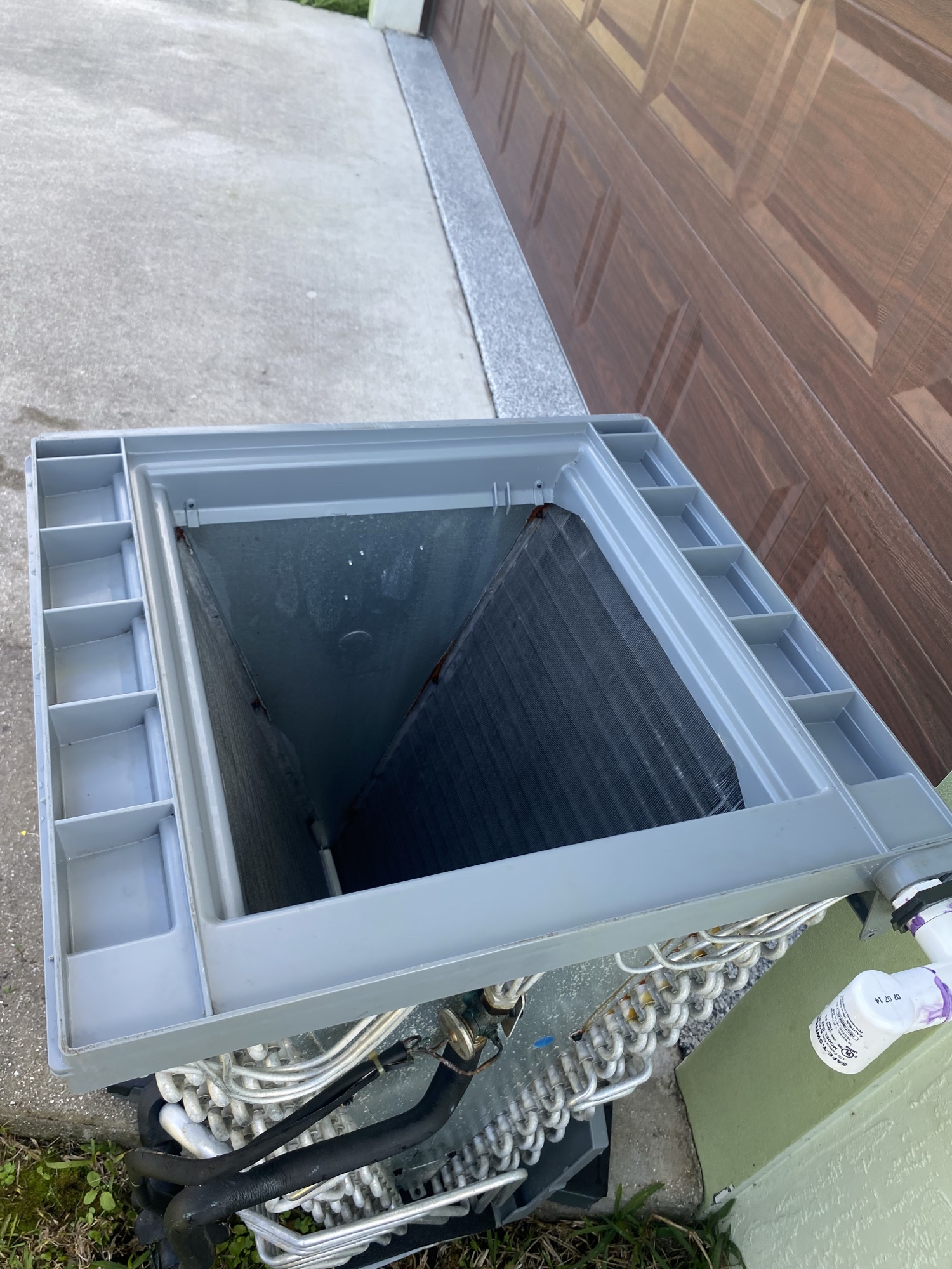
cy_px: 634
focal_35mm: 26
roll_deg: -18.3
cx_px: 476
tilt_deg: -41.9
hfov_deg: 53.1
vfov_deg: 67.3
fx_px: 953
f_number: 1.8
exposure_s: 1/342
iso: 32
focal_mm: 4.25
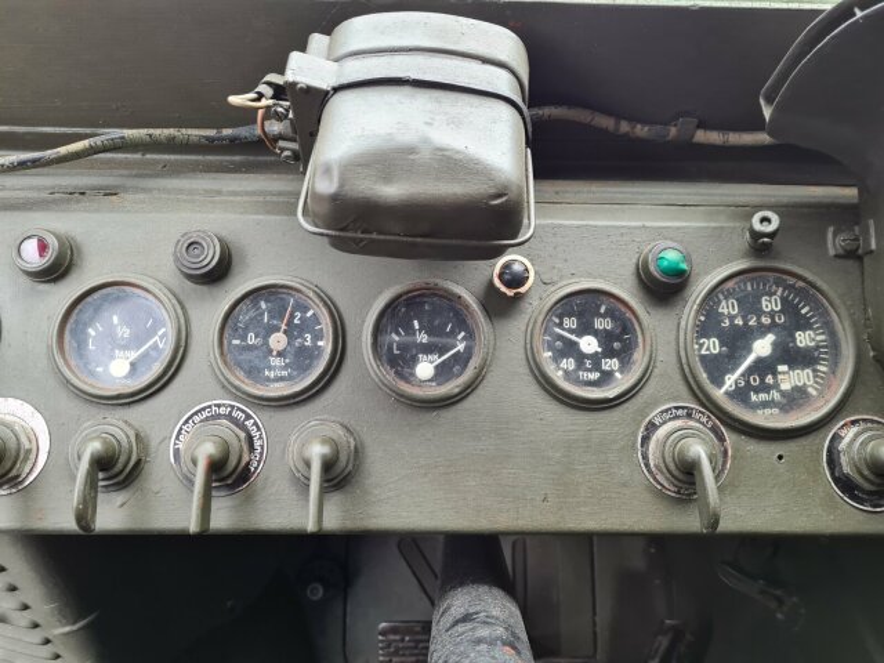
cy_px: 332
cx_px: 442
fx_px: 664
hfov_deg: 67.3
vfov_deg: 53.1
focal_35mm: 26
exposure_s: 1/50
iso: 160
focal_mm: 5.4
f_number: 1.8
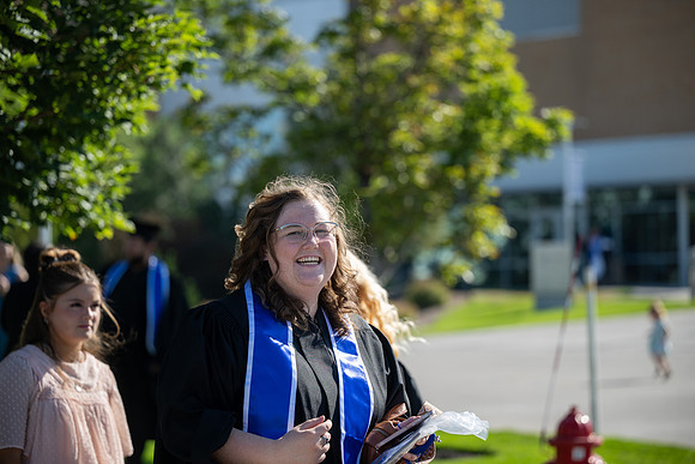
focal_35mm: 101
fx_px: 1950
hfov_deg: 20.2
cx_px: 348
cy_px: 232
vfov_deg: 13.6
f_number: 2.8
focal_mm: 101
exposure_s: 1/2000
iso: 100
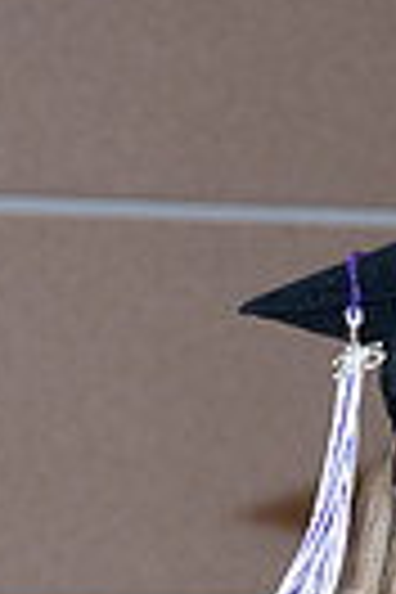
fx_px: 5973
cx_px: 197
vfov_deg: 5.6
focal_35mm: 362
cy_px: 981
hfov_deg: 3.8
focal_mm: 71
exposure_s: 1/80
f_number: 5.6
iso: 800
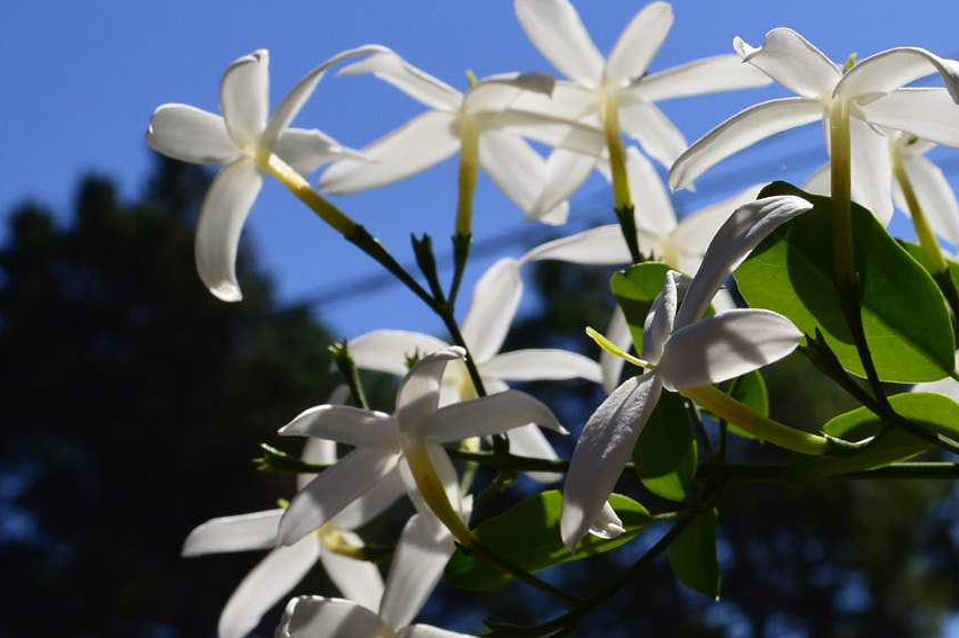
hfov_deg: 22.4
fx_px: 2395
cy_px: 242
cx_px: 751
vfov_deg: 15.1
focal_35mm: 90
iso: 400
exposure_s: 1/640
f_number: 13
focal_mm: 32
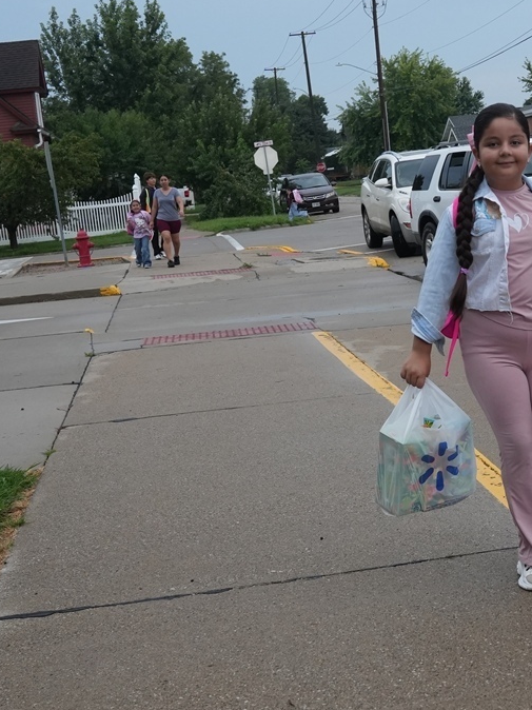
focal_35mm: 38
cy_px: 352
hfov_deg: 35.1
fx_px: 779
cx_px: 498
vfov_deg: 49.0
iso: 1600
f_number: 5.6
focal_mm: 26
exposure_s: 1/800
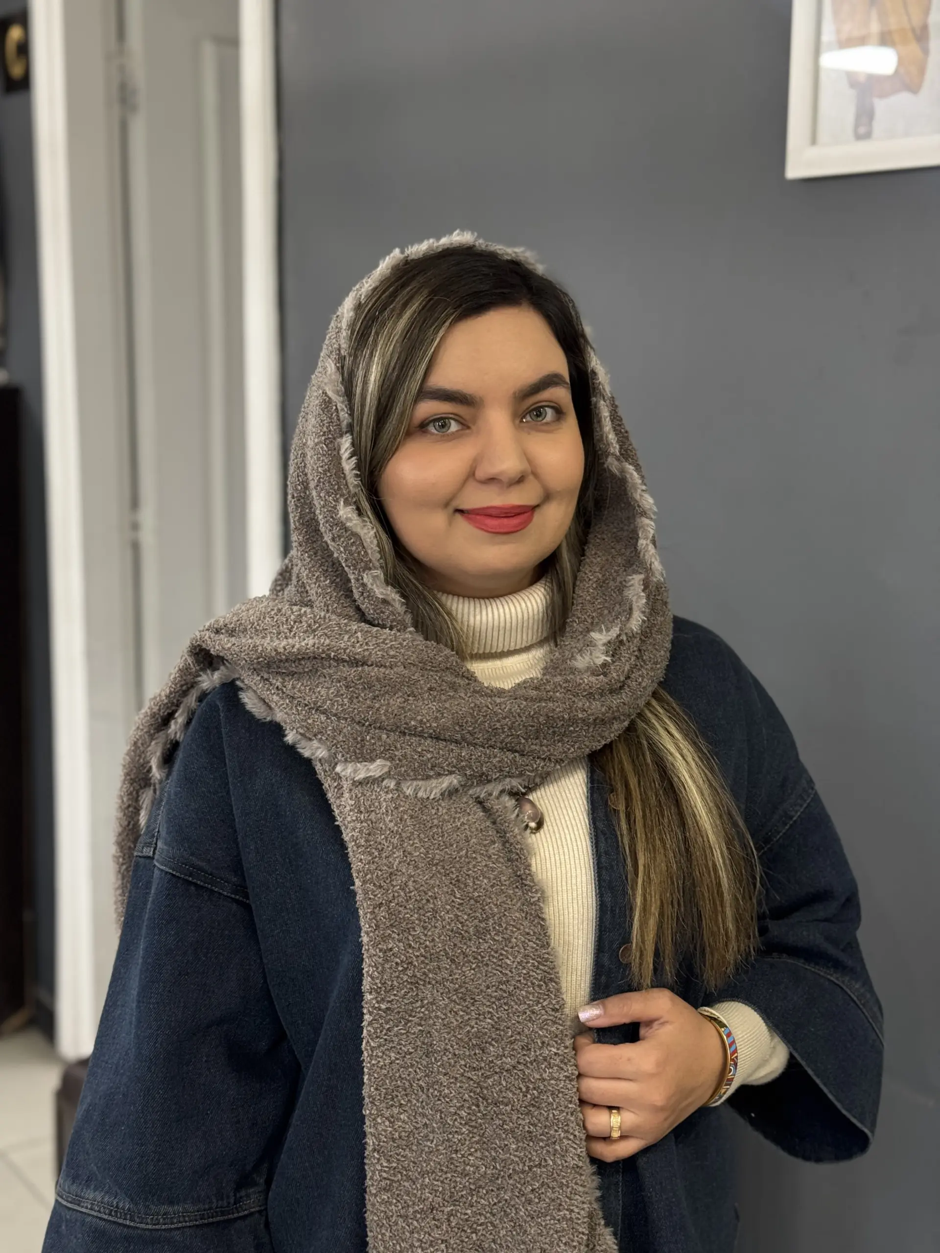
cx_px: 470
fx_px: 1738
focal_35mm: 48
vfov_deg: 39.7
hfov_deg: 30.3
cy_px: 626
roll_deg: -1.3
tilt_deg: -9.6
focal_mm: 6.76
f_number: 1.78
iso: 320
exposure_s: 1/33
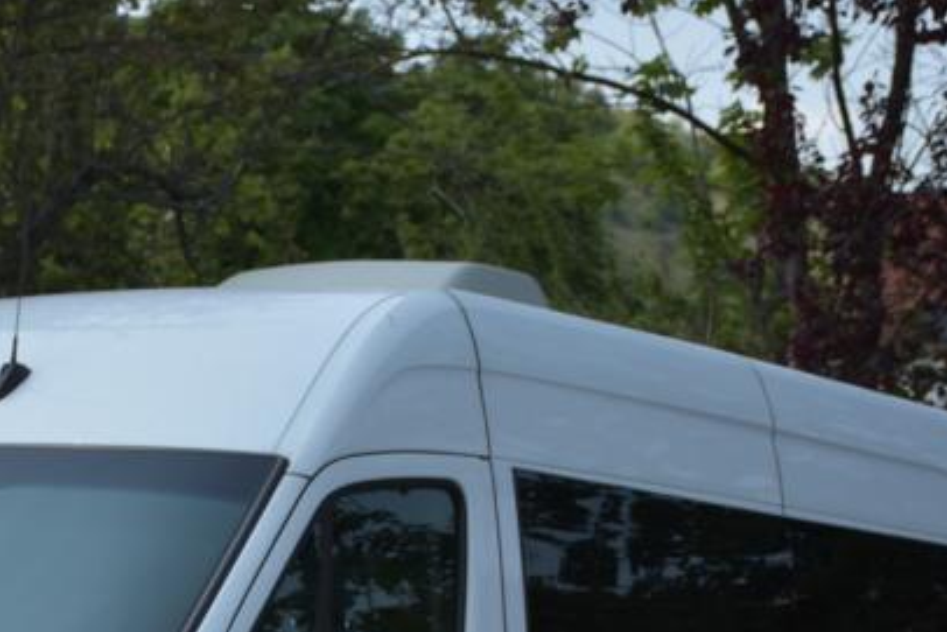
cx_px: 258
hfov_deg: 15.0
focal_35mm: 136
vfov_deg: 9.9
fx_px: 3579
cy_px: 781
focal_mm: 32
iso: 200
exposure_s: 1/1250
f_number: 4
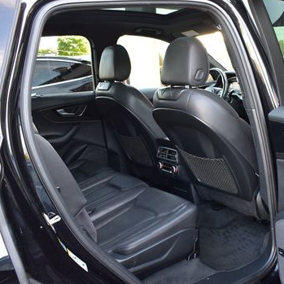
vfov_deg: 40.0
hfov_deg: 39.0
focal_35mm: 42
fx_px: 390
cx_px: 212
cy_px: 153
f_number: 6.3
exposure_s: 1/20
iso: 400
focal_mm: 18
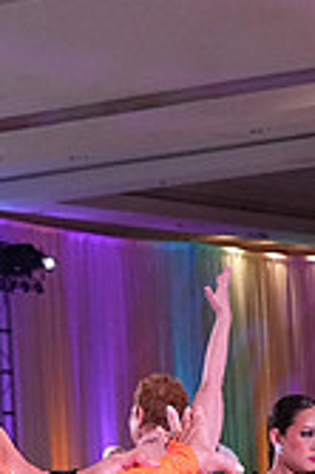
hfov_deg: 7.3
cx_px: -18
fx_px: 2472
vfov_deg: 10.6
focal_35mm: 188
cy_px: 670
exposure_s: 1/320
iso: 3200
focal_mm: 36
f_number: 6.3
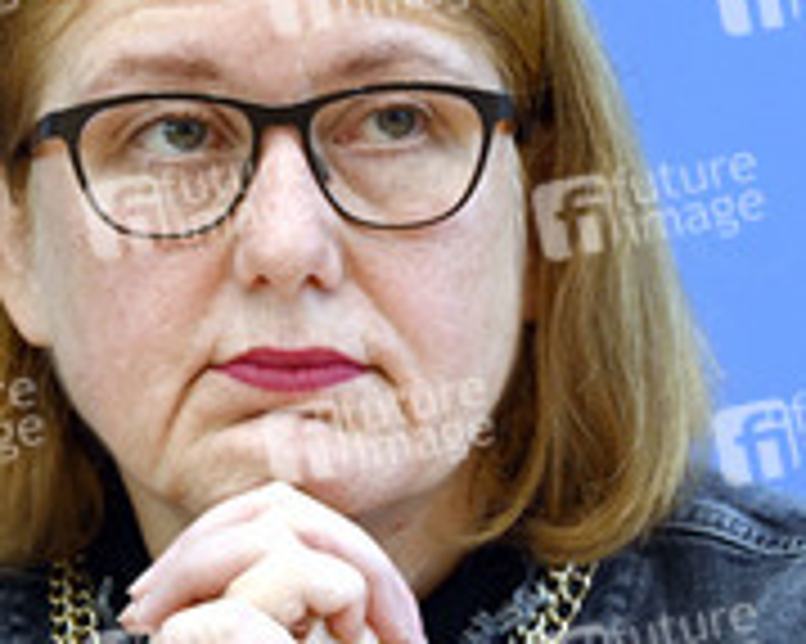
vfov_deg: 3.4
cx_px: 259
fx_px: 10705
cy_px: 320
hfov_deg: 4.3
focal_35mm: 449
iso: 4000
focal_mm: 190
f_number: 6.3
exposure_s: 1/800
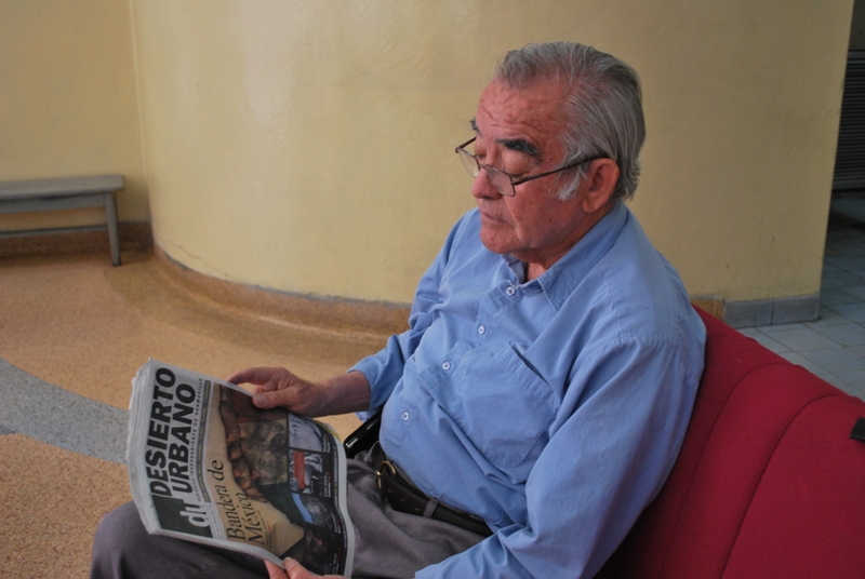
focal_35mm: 39
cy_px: 290
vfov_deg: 34.3
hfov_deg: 49.5
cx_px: 432
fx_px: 938
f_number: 4.5
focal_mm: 26
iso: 400
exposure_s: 1/60
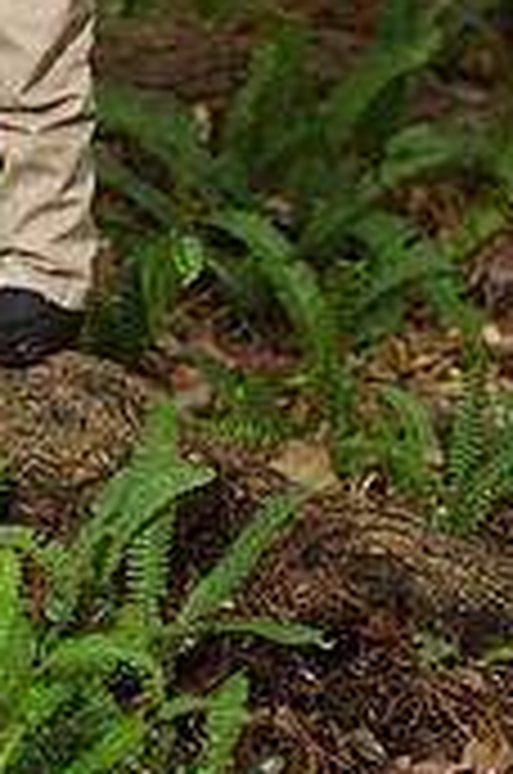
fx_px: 5515
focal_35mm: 257
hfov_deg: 5.3
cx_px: -88
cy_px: 122
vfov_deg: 8.0
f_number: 3.2
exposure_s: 1/250
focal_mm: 98
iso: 320
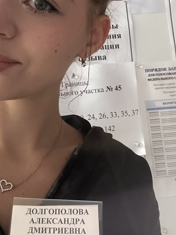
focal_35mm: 46
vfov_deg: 40.2
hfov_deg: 31.5
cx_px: 83
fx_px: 312
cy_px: 63
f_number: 1.9
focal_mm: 2.69
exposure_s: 1/40
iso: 400
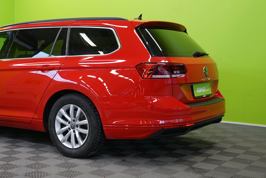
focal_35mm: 53
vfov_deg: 25.5
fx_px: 392
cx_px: 67
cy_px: 70
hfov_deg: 36.7
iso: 500
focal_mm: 35
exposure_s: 1/30
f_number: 5.6
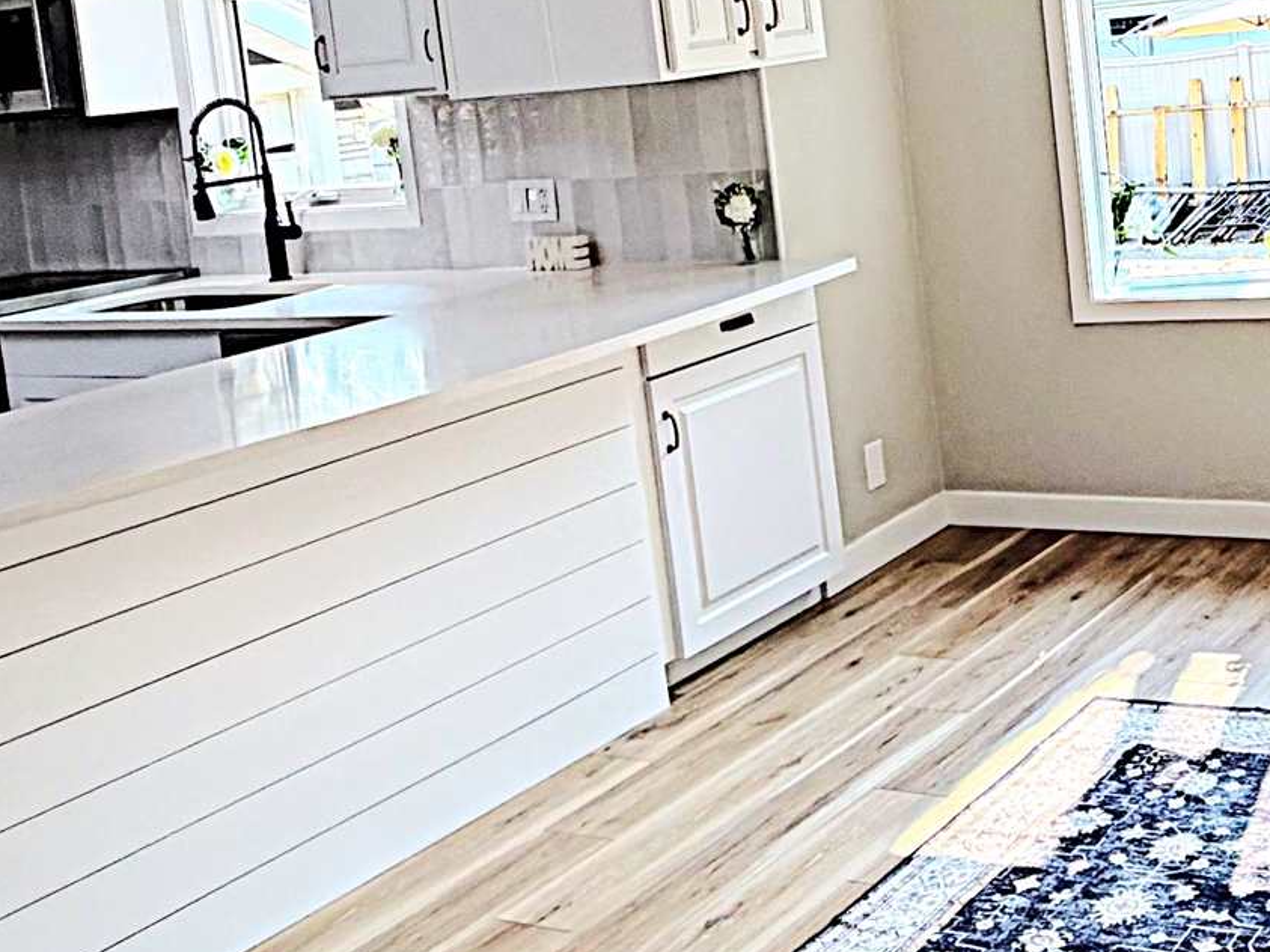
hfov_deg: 34.8
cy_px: 128
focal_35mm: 51
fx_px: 1871
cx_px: 1201
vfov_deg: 27.7
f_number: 2.2
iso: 50
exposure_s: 1/120
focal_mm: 2.22
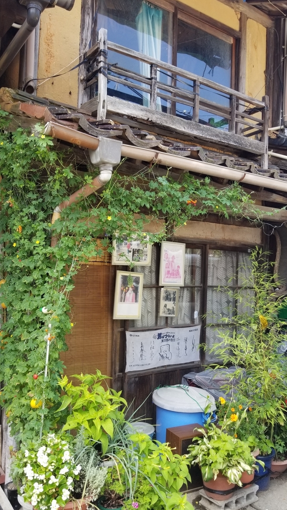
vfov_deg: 66.1
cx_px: 142
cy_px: 258
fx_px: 392
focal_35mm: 29
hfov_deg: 40.2
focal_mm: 4.3
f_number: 1.7
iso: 50
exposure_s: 1/204
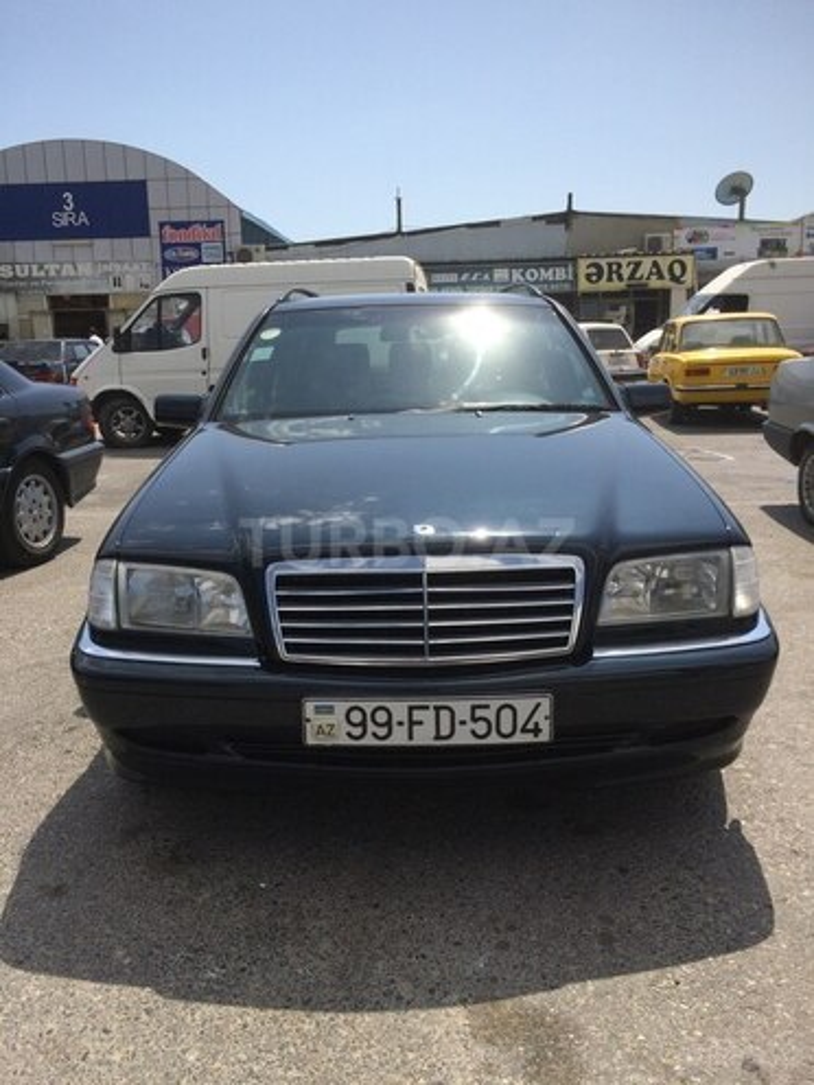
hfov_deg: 48.2
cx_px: 407
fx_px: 909
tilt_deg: -13.5
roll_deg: +2.0
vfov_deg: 61.7
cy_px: 542
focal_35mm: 29
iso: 32
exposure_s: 1/3165
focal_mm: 4.15
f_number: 2.2
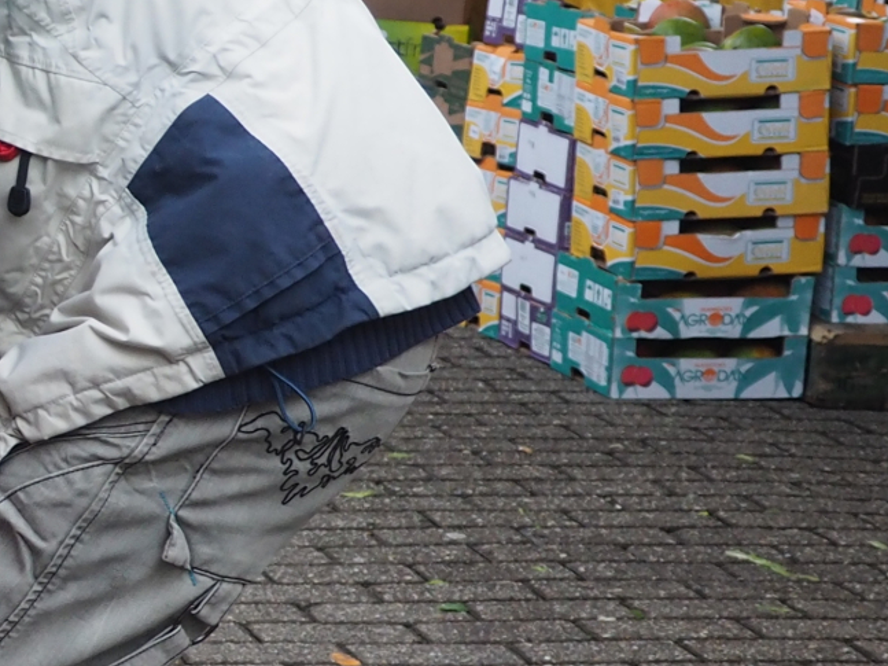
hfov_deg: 12.7
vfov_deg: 10.5
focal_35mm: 141
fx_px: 3616
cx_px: -718
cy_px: 277
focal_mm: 19
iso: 640
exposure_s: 1/200
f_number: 4.5
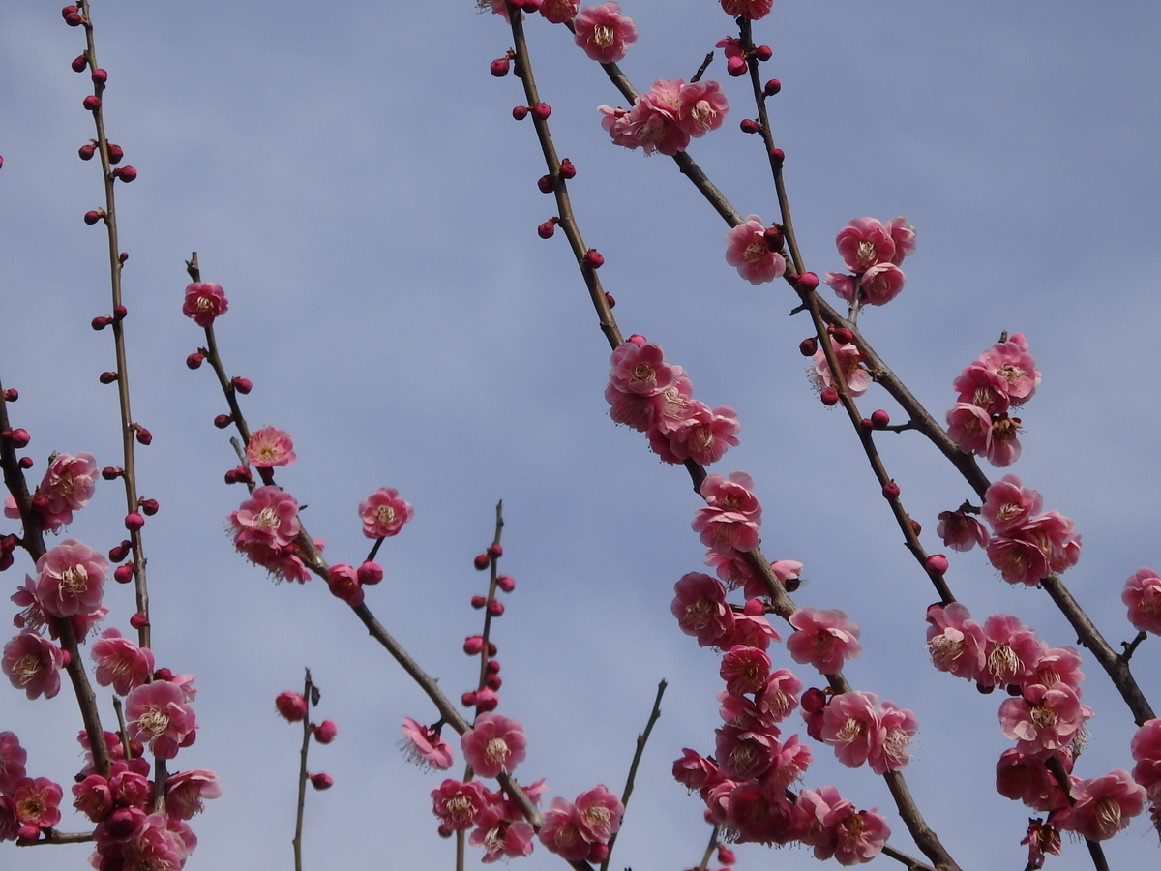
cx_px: 580
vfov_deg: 6.6
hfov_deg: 8.8
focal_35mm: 225
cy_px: 436
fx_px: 7546
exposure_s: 1/800
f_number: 6.1
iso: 125
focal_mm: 40.2
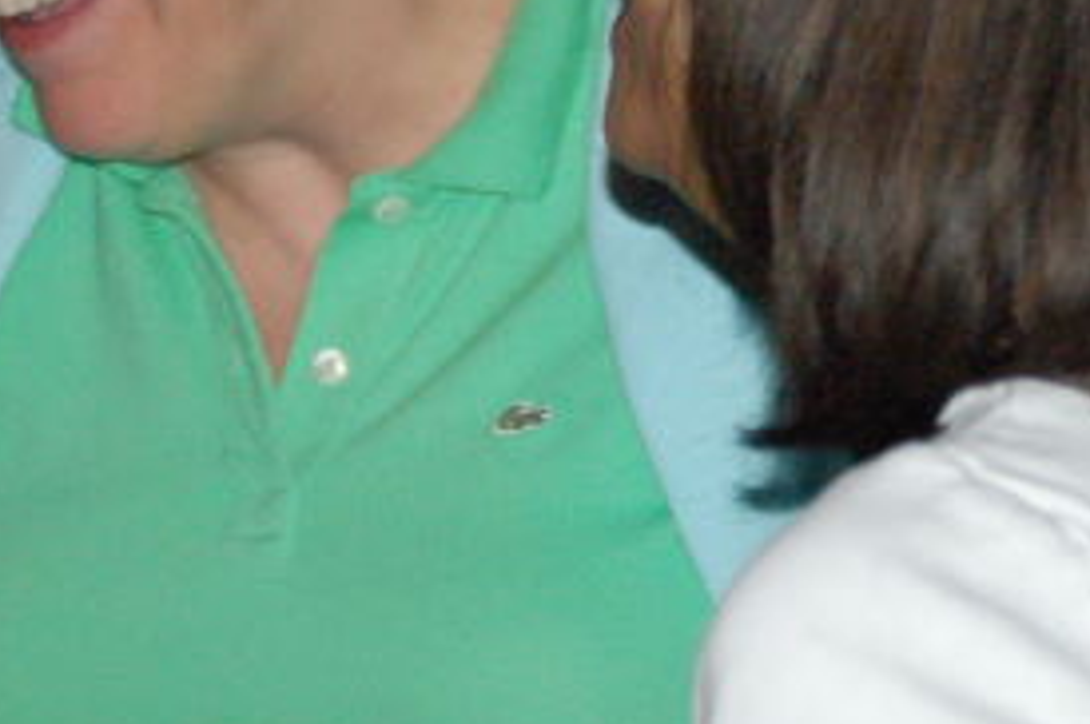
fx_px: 9949
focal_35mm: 329
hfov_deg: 6.3
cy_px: -8
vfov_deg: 4.2
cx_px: 696
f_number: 5
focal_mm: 80
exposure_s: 1/60
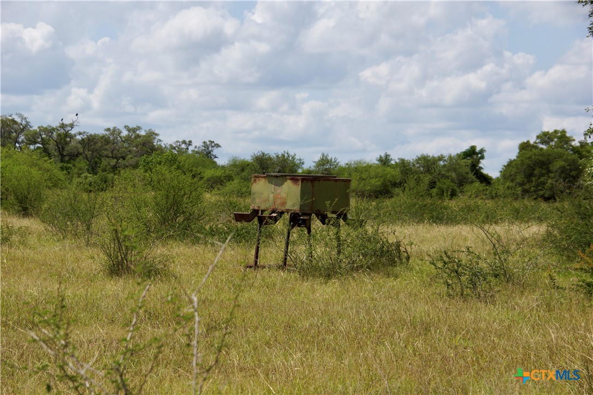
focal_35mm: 105
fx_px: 1729
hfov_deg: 19.5
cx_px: 296
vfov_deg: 13.0
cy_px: 198
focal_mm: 70
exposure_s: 1/400
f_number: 9
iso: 100
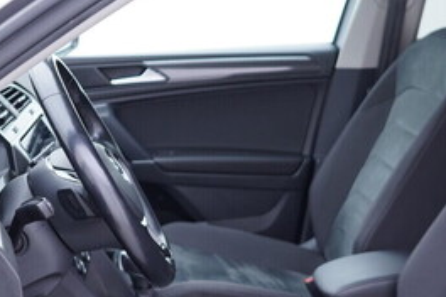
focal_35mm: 75
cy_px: 269
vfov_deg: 17.9
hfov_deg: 27.0
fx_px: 929
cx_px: 248
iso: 250
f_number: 2.8
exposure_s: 1/40
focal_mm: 24
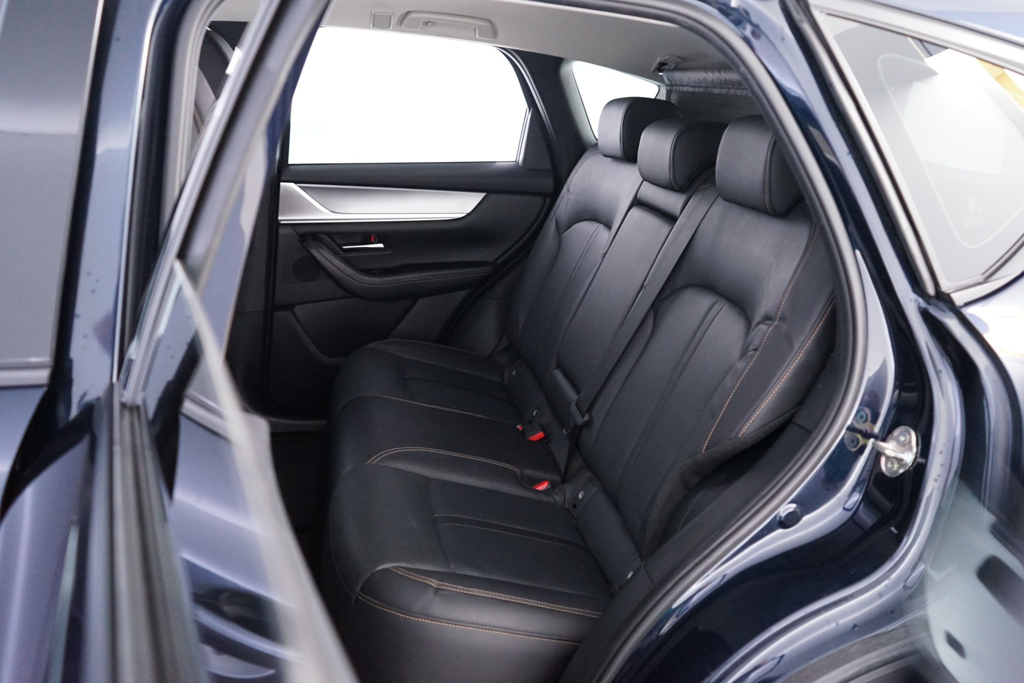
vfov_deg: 45.0
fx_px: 825
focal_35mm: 29
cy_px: 342
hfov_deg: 63.7
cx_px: 512
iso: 4000
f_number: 4
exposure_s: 1/5
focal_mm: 29
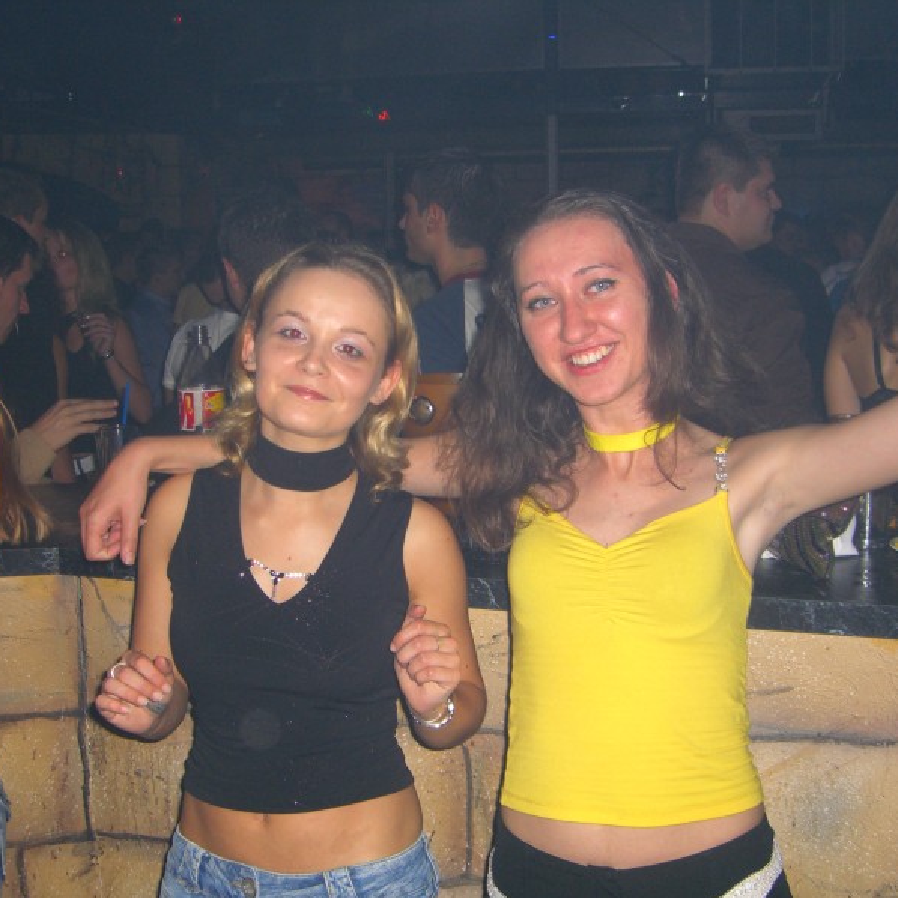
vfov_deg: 37.6
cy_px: 450
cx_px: 415
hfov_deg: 37.5
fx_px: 1321
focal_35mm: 45
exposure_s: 1/60
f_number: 2.8
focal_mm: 7.9
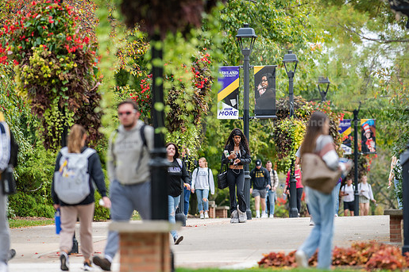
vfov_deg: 4.1
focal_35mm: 338
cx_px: 216
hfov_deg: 6.1
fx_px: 3839
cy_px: 139
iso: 250
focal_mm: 300
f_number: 4
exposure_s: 1/400
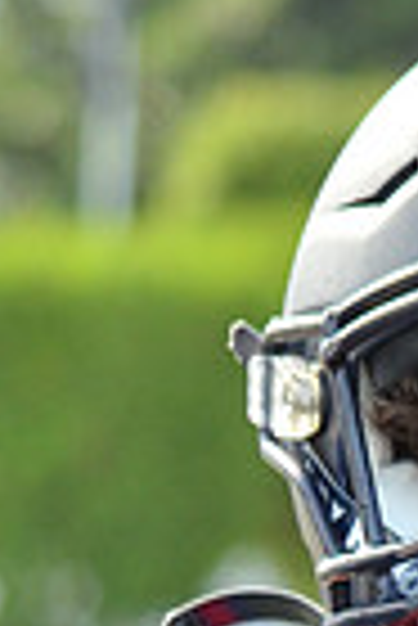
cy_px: 1144
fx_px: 8669
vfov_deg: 4.1
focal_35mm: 499
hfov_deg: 2.8
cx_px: 715
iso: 640
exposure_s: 1/500
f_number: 4.5
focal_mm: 80
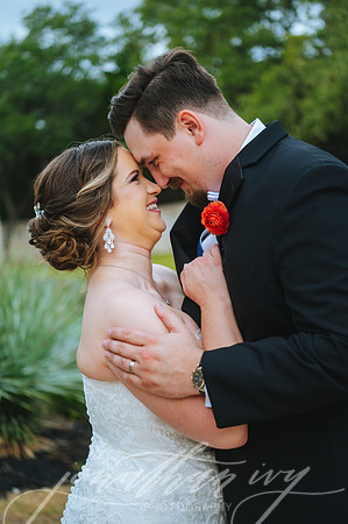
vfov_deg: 28.9
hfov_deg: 19.4
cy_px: 262
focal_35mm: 70
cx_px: 174
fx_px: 1017
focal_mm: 70
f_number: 2.8
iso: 1250
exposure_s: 1/400
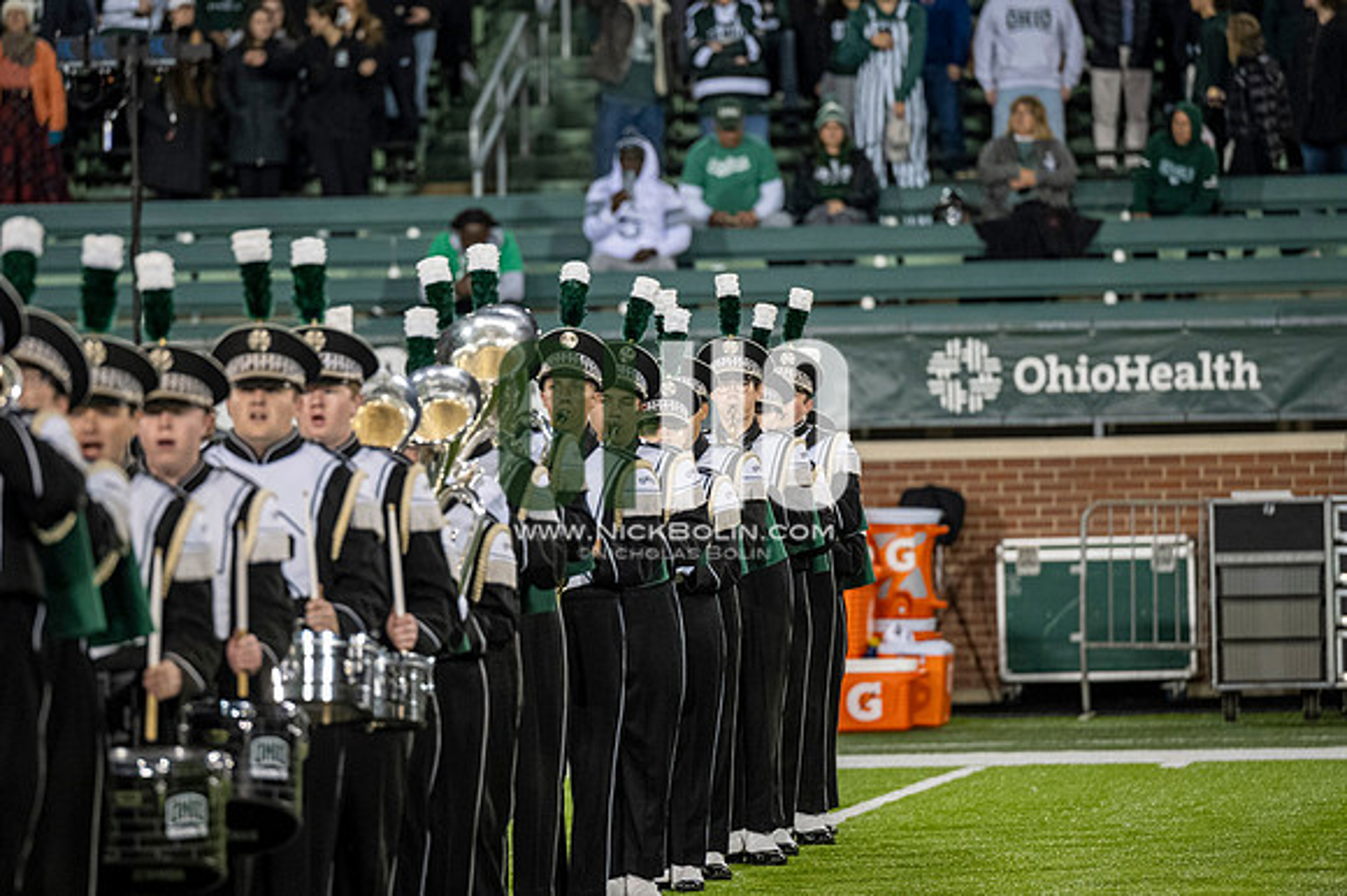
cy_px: 448
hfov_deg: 6.9
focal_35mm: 300
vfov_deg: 4.6
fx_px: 11218
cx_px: 674
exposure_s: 1/500
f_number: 2.8
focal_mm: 200
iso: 1000
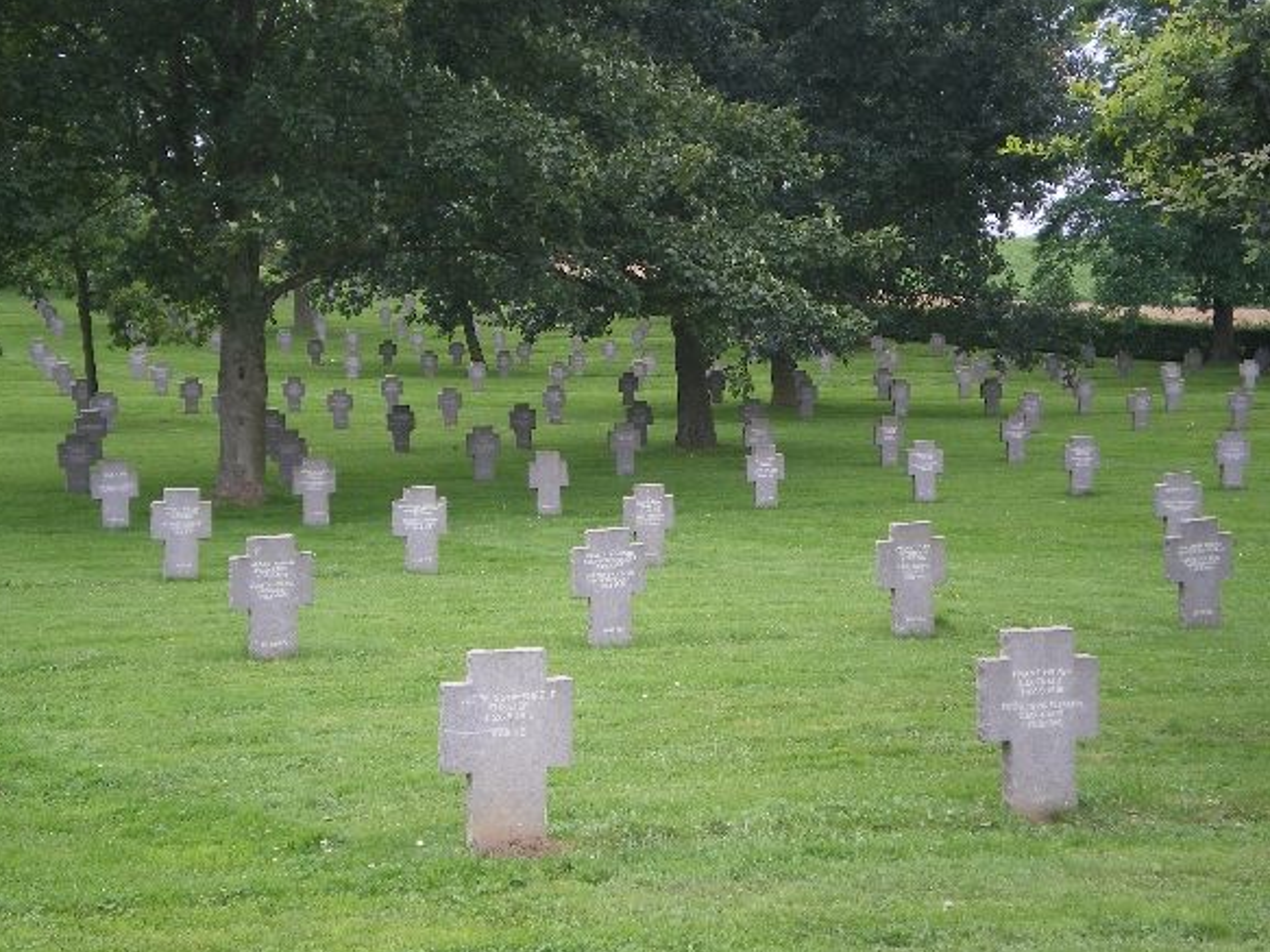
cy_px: 477
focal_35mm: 70
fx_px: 2568
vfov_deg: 21.0
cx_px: 638
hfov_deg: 27.8
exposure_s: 1/100
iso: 64
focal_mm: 11.3
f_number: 4.4
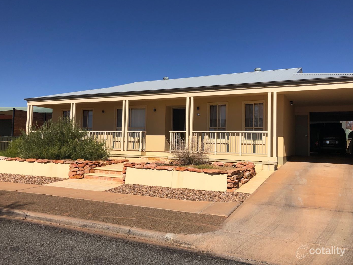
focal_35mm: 29
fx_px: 296
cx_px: 175
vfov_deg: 48.2
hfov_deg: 61.6
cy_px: 130
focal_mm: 3.99
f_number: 1.8
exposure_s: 1/4808
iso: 25
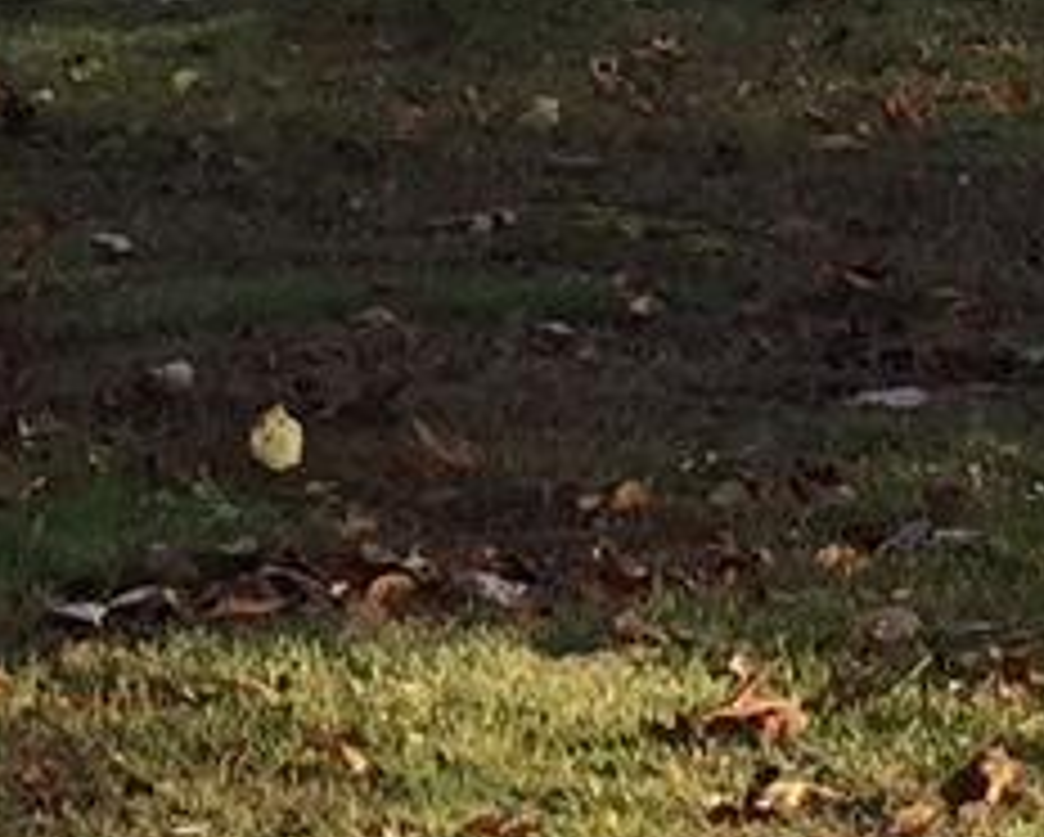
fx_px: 6154
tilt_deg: +6.1
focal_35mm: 199
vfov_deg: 7.5
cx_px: 810
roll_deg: -2.2
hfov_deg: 9.7
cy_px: -873
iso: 32
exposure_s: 1/388
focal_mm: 4.15
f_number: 2.2
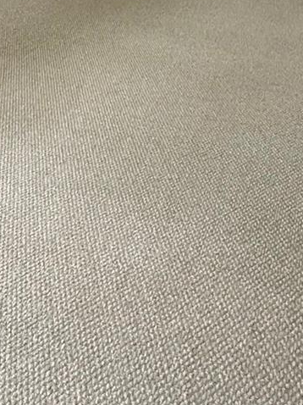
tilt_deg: -11.5
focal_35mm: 45
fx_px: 526
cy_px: -53
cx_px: 154
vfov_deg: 35.3
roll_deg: -0.8
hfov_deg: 32.2
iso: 400
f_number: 2.2
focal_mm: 2.22
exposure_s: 1/60
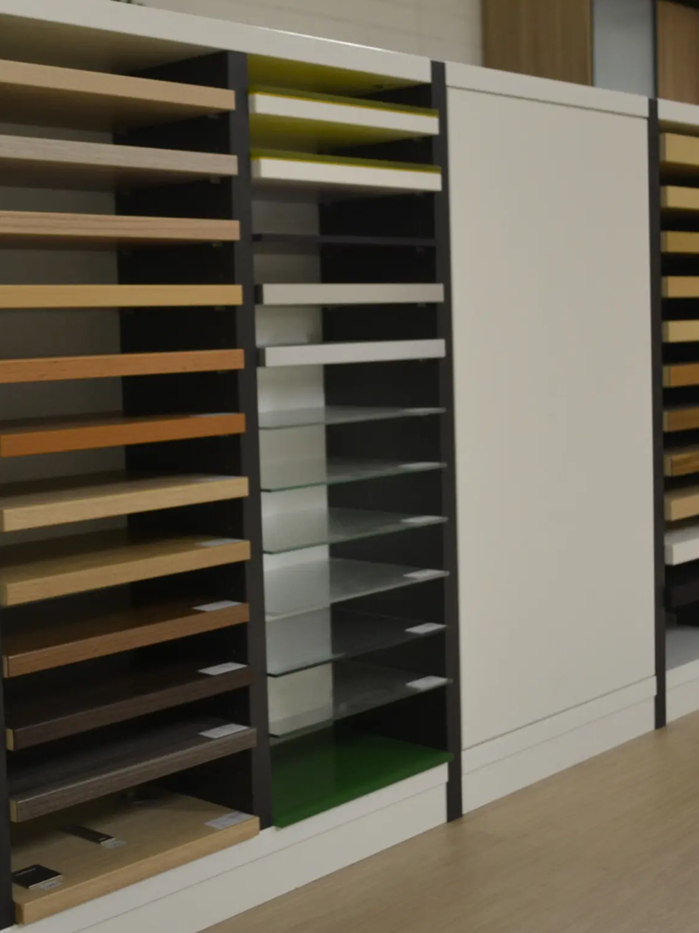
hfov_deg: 27.4
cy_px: 417
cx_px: 236
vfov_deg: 36.1
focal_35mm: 53
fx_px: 1428
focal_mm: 22
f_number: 3.8
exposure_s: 1/15
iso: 560
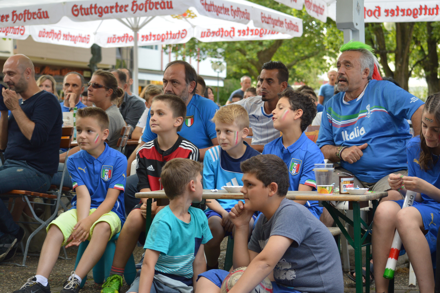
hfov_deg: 24.6
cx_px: 220
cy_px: 146
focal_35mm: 82
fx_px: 1007
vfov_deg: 16.5
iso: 400
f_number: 4.5
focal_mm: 55
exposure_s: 1/125
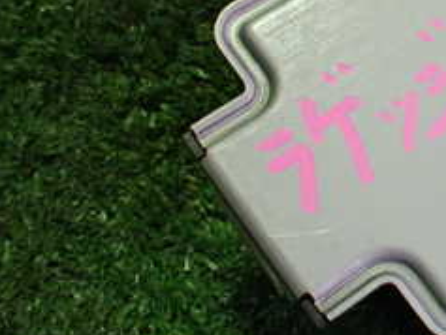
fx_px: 980
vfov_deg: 19.2
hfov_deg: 23.3
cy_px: 73
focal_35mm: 76
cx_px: 548
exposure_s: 1/100
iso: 800
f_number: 2.3
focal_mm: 5.4
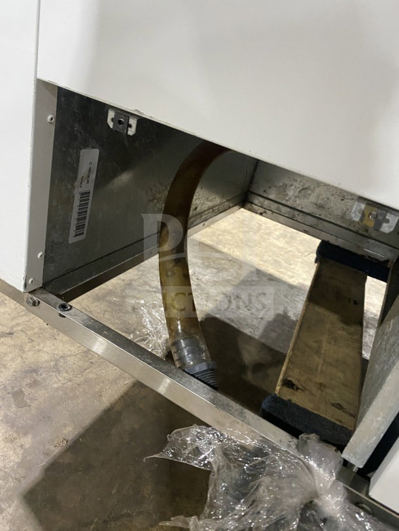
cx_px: 200
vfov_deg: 67.3
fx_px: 399
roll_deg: -15.4
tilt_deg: -26.0
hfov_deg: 53.1
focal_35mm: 26
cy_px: 266
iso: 500
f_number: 1.8
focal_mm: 4.25
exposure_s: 1/48
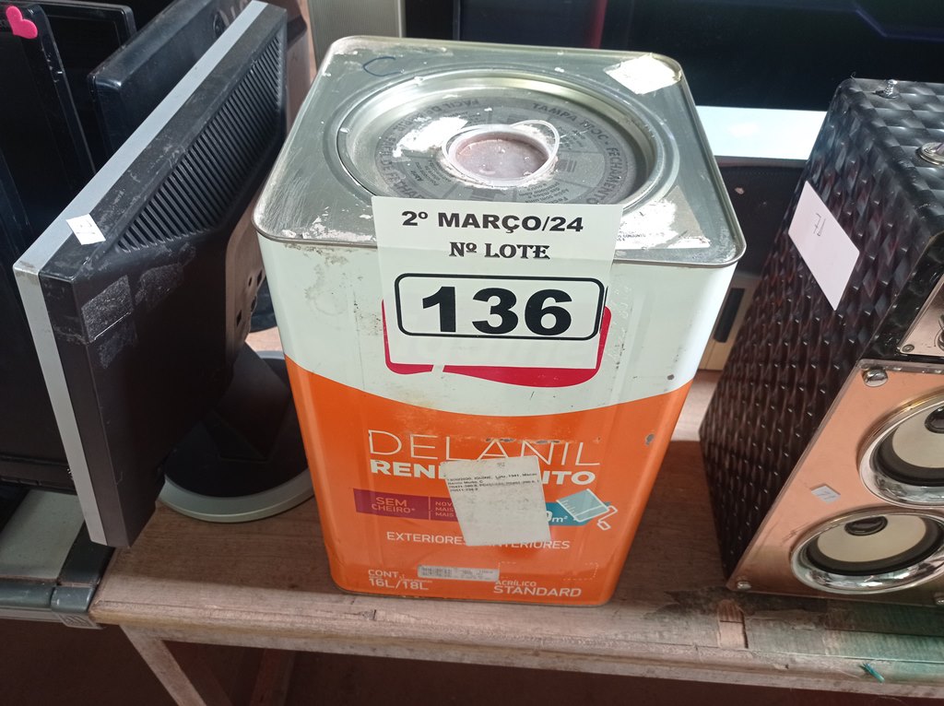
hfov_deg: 63.5
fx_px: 763
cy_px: 353
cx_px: 472
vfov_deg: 49.7
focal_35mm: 28
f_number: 1.79
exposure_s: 1/30
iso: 186
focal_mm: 4.7
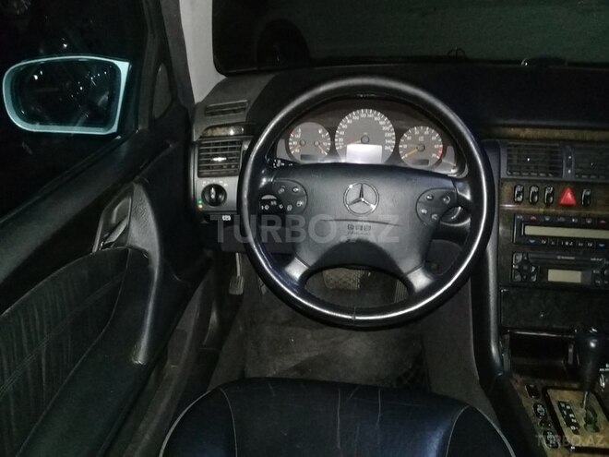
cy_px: 228
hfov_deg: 58.4
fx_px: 545
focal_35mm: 31
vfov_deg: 45.4
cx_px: 304
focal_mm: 3.3
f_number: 2.2
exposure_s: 1/20
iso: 500
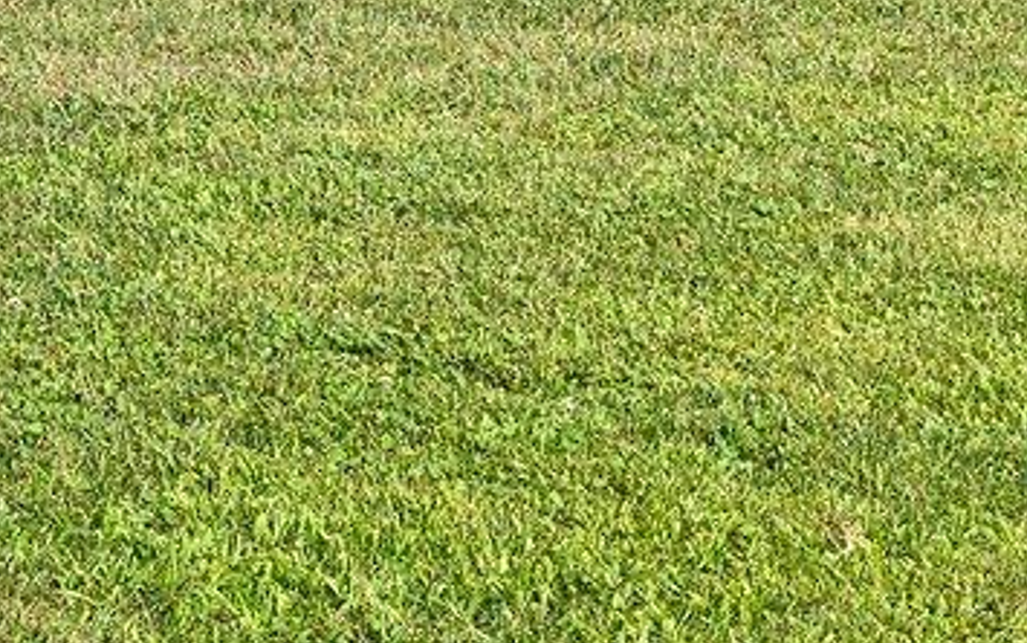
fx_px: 6997
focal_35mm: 250
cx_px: 150
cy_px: -1154
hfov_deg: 8.4
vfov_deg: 5.0
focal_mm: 42.5
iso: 160
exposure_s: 1/250
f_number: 8
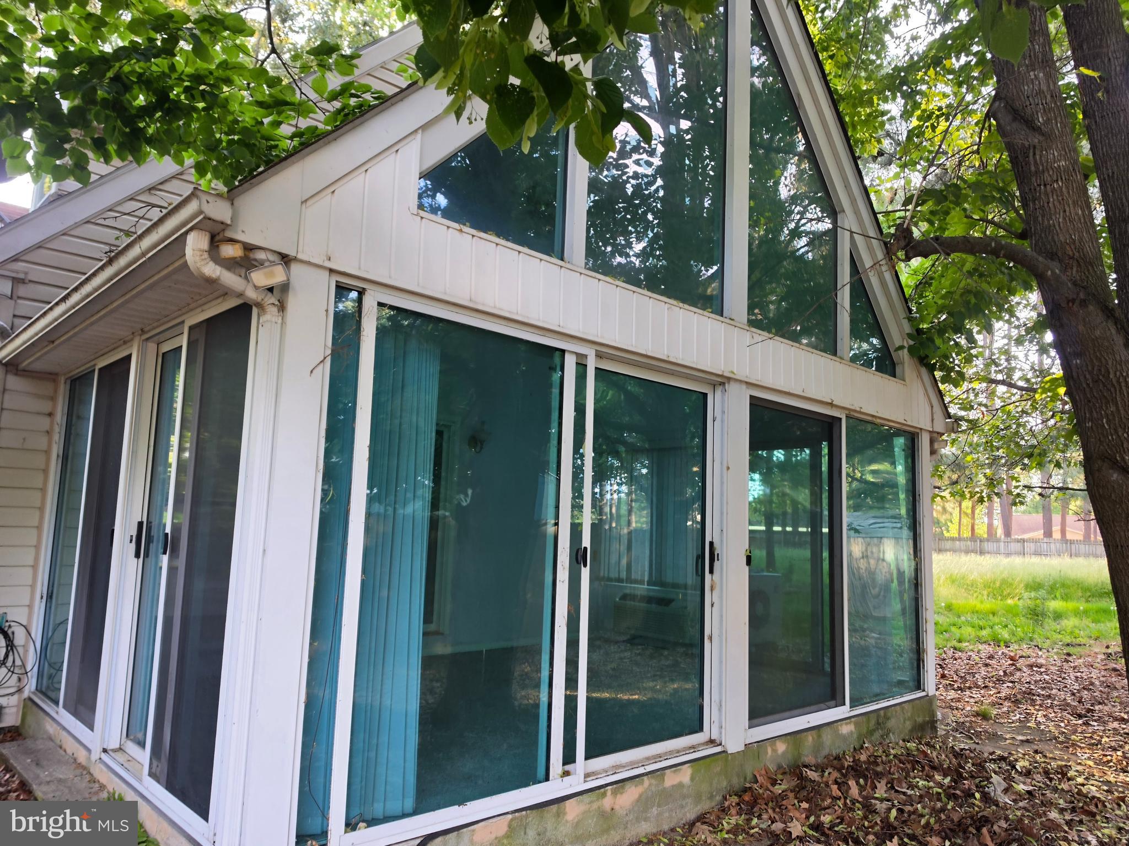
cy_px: 423
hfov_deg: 73.9
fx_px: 750
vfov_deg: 58.9
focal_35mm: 23
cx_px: 564
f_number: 1.4
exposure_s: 1/182
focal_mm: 6.5
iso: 64
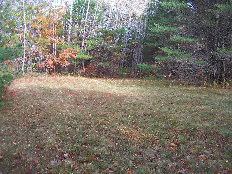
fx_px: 255
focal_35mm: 38
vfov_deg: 37.7
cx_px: 116
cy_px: 87
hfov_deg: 49.0
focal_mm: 6.3
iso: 80
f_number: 2.8
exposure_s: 1/160
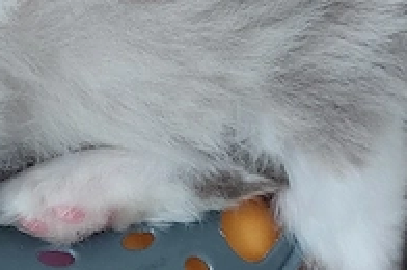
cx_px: -131
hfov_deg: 14.7
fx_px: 1501
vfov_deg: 10.2
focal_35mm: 133
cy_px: 15
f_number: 1.8
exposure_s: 1/50
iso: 125
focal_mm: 5.23
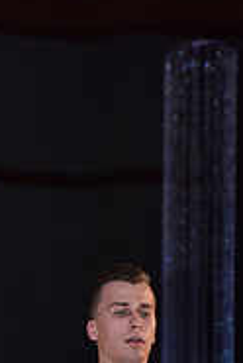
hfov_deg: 3.7
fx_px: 3793
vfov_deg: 5.4
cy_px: 542
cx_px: 54
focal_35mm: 376
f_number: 5
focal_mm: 120
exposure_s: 1/250
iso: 2000
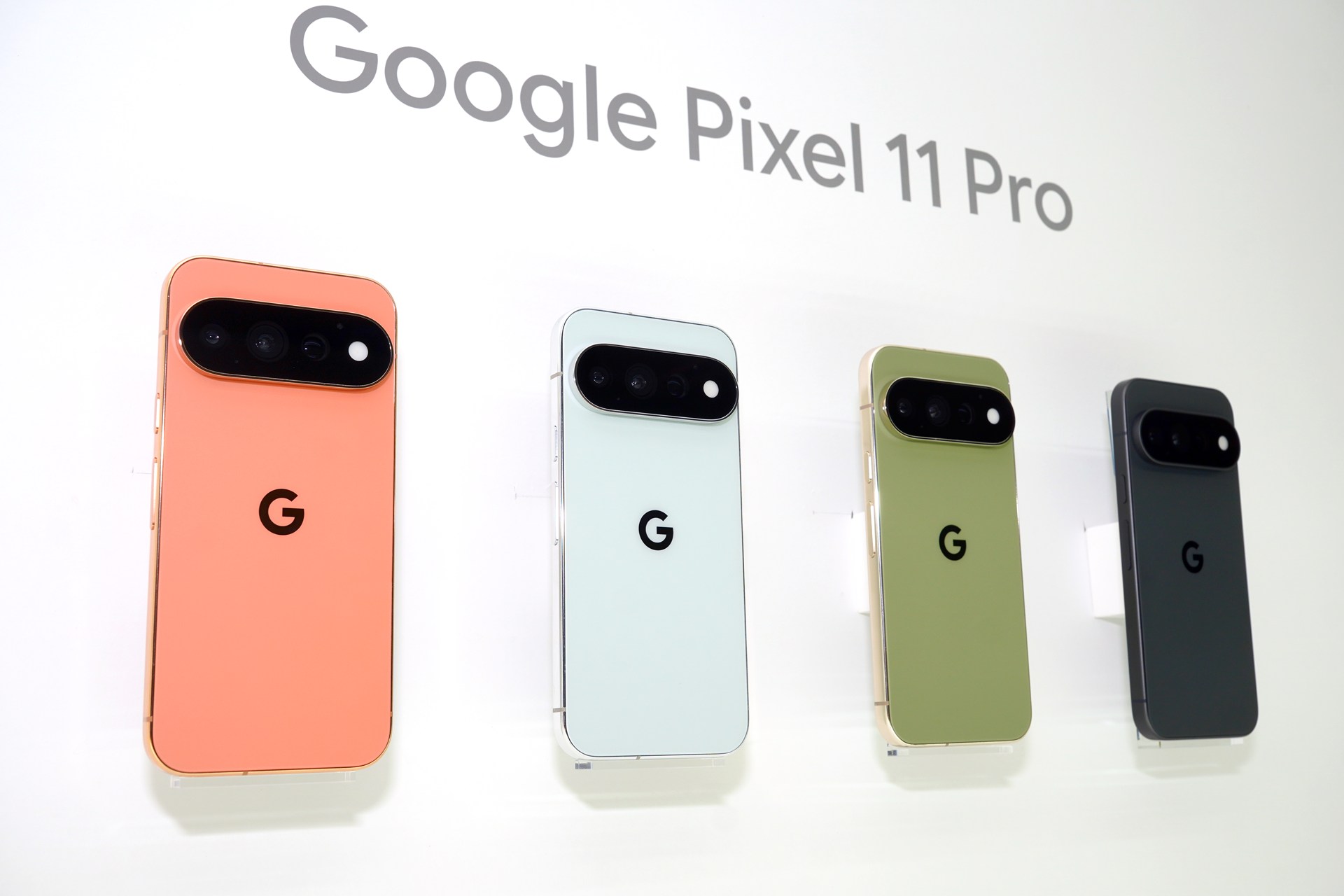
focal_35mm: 39
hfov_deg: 49.2
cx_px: 672
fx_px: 1467
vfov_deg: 34.0
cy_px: 448
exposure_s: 1/160
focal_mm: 26.2
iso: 100
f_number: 8
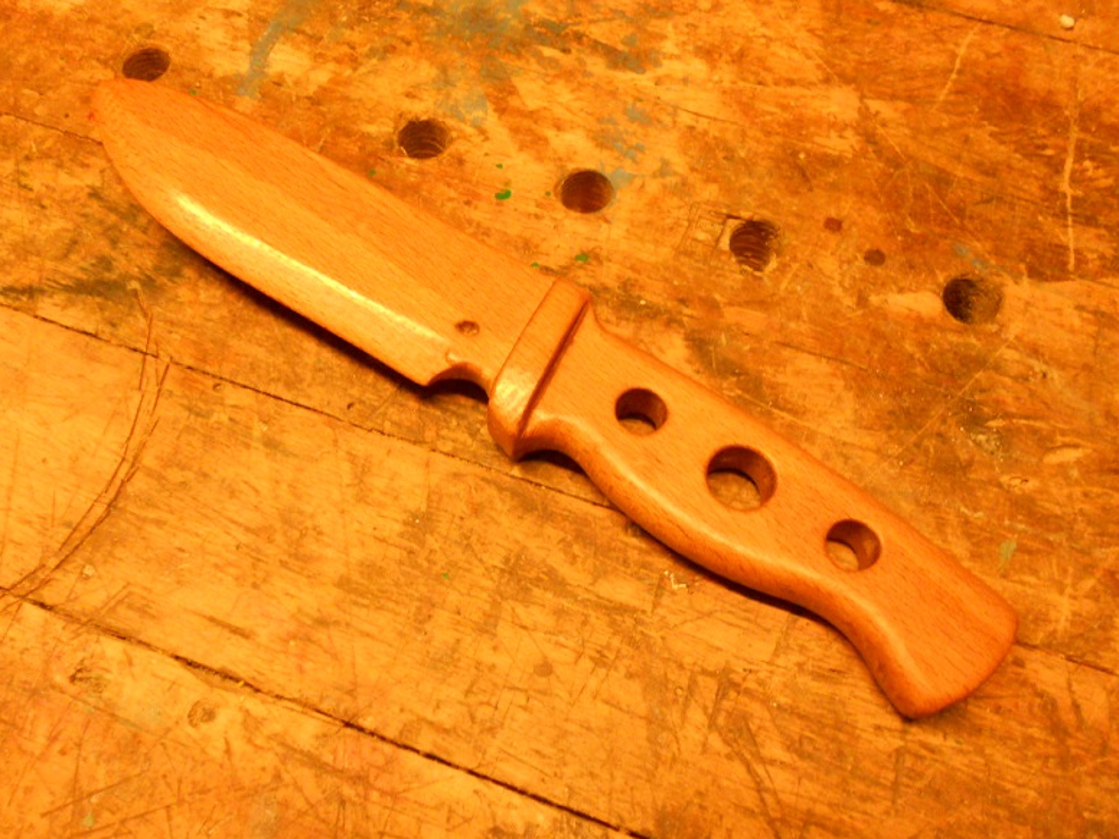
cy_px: 409
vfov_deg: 42.9
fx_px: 1067
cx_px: 544
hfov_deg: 55.3
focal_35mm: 33
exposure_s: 1/20
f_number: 3.5
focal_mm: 5.8
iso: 400
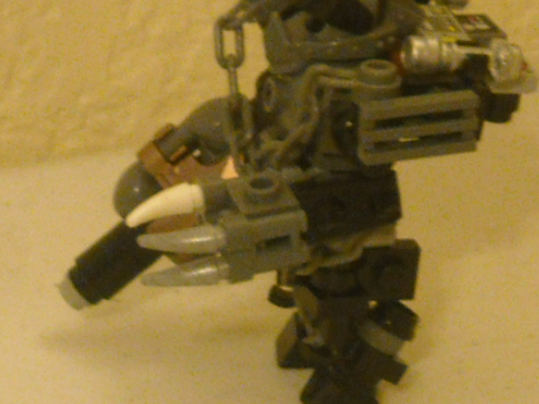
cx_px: 340
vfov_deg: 10.8
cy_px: 165
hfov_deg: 14.4
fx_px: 2133
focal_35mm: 137
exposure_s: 1/8
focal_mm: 15.32
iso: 436
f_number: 4.4
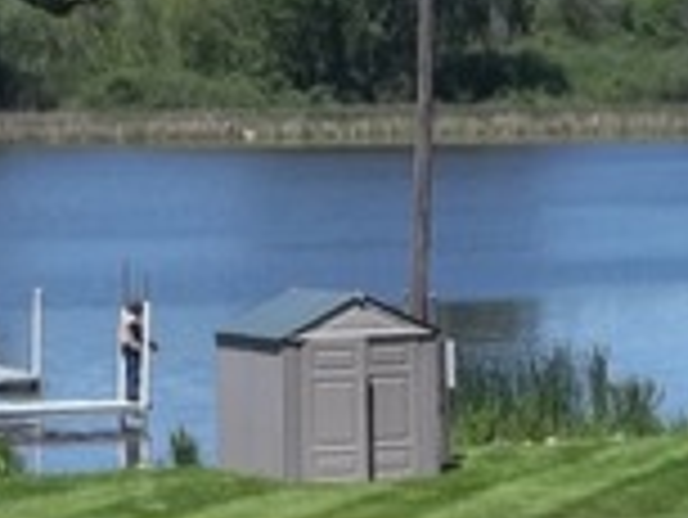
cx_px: 117
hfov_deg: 10.0
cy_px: 180
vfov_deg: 7.5
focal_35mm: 197
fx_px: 3918
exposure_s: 1/125
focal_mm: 8.3
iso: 64
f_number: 10.28
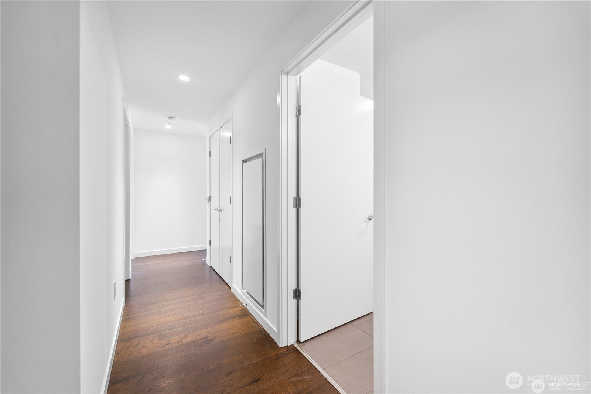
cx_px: 296
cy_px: 197
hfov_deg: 104.3
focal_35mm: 14
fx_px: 230
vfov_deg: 81.2
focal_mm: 14
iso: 200
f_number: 8
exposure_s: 1/8
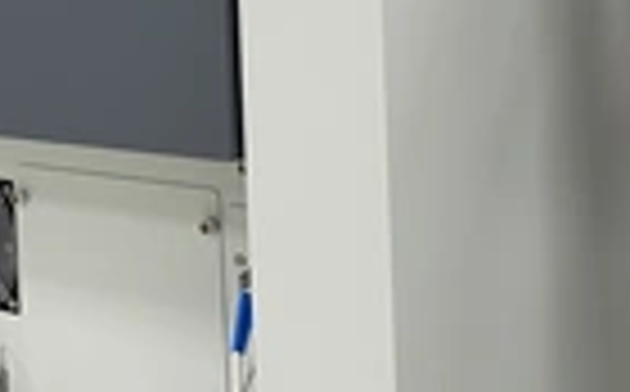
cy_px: 0
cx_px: 22
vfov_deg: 16.1
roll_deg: +2.7
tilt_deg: -4.0
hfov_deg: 25.1
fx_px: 1354
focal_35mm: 79
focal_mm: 4.25
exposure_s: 1/60
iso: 80
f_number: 1.8
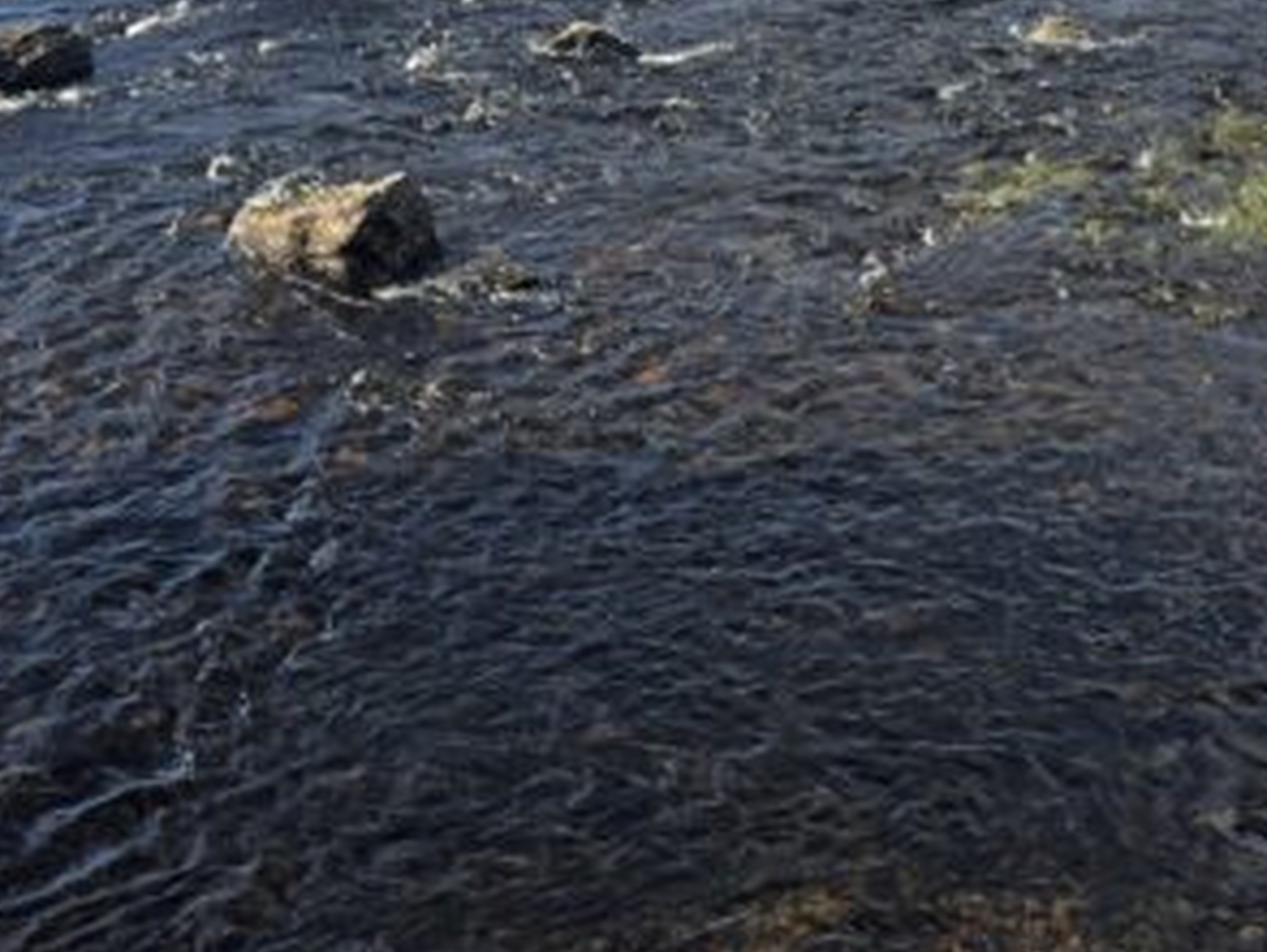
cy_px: -237
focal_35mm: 60
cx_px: 849
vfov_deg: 22.3
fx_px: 2198
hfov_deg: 31.9
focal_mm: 6.3
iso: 12
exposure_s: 1/479
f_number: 1.7
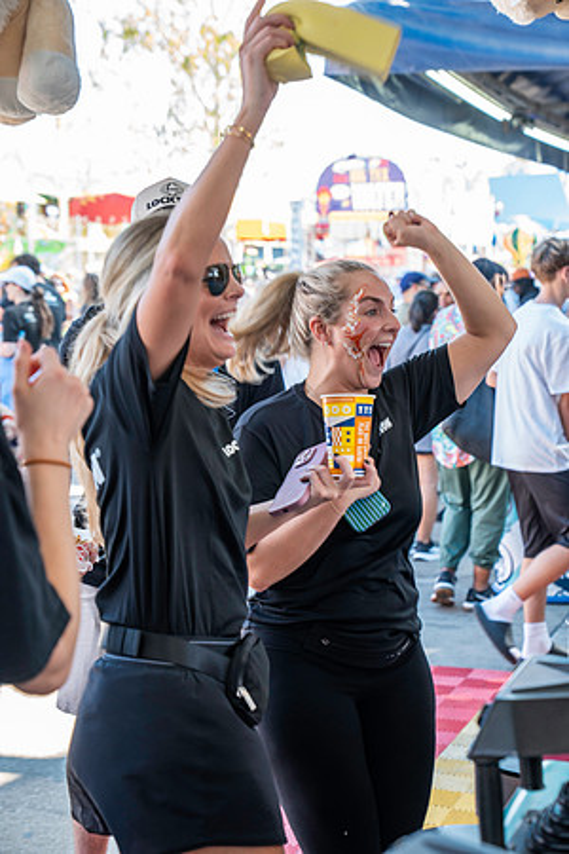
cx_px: 284
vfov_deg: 29.2
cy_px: 427
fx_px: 1636
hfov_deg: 19.7
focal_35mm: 69
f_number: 4.5
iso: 640
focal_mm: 69
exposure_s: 1/200
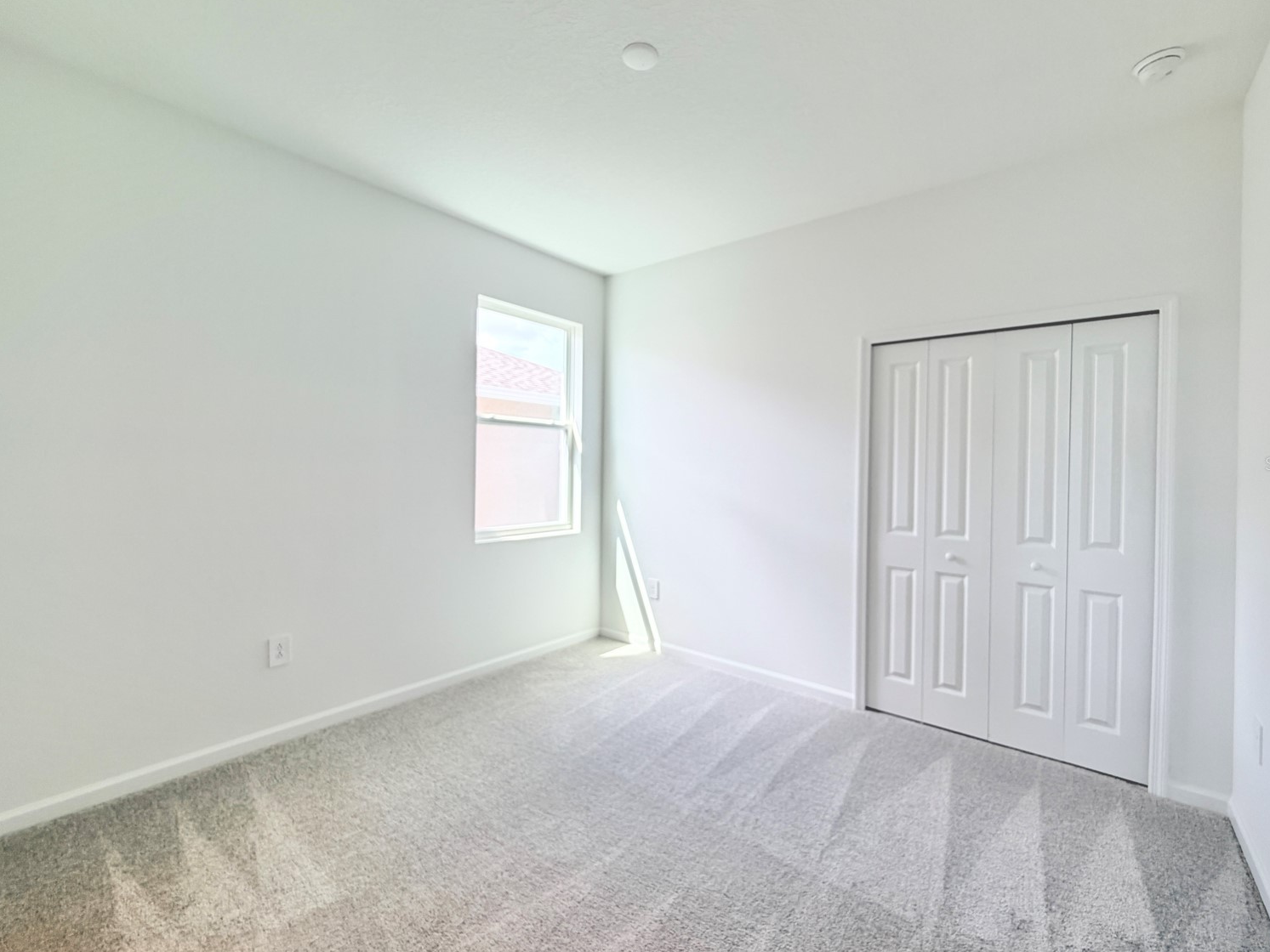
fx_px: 550
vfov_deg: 81.7
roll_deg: -1.1
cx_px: 665
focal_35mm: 15
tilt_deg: +0.1
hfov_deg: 98.1
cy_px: 463
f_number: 2.2
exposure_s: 1/120
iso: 160
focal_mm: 2.22
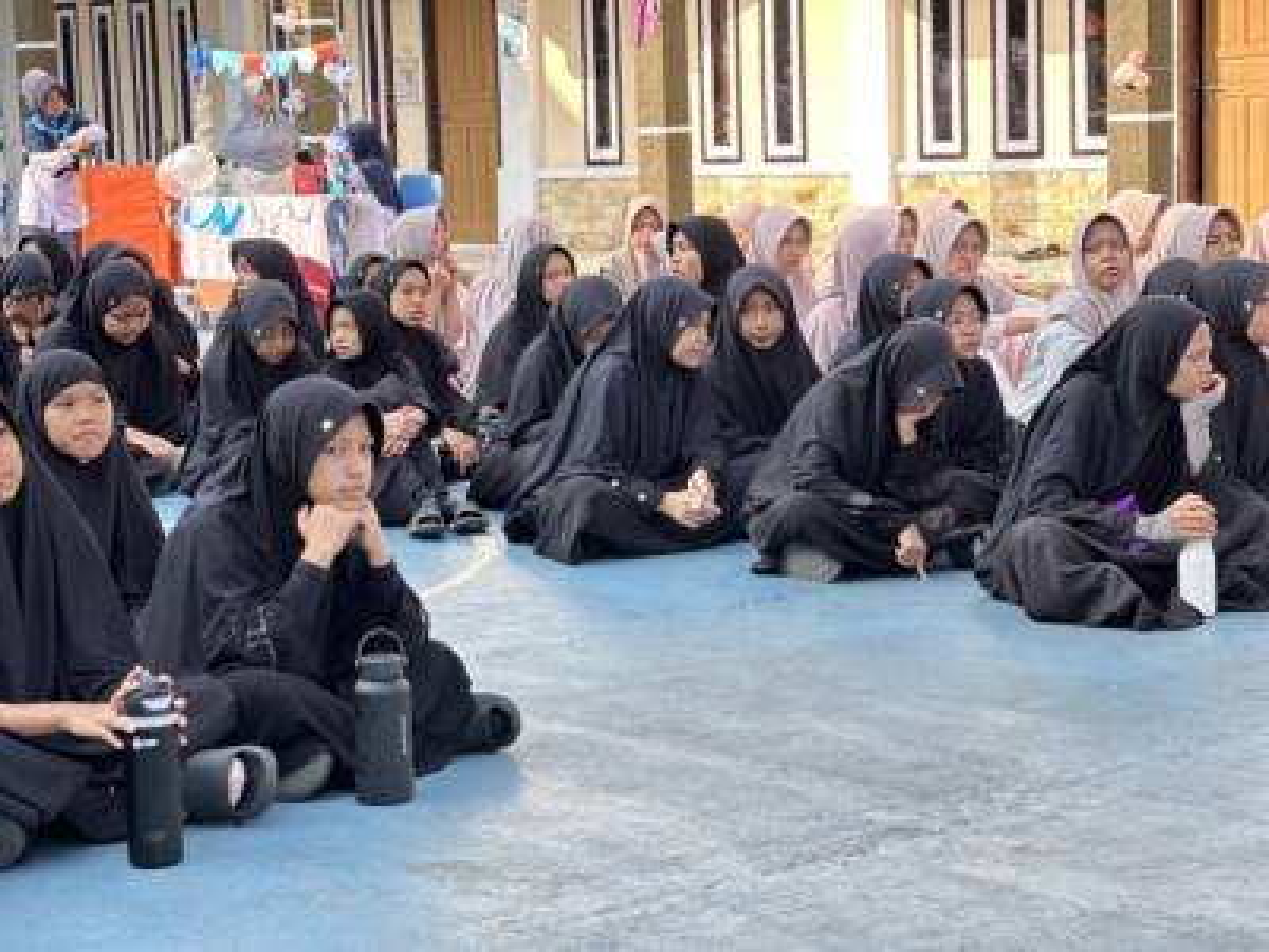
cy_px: 476
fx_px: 2823
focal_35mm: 77
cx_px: 634
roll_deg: +2.2
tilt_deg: -6.0
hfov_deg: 25.3
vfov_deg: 19.1
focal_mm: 9
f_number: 2.8
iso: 64
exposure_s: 1/121
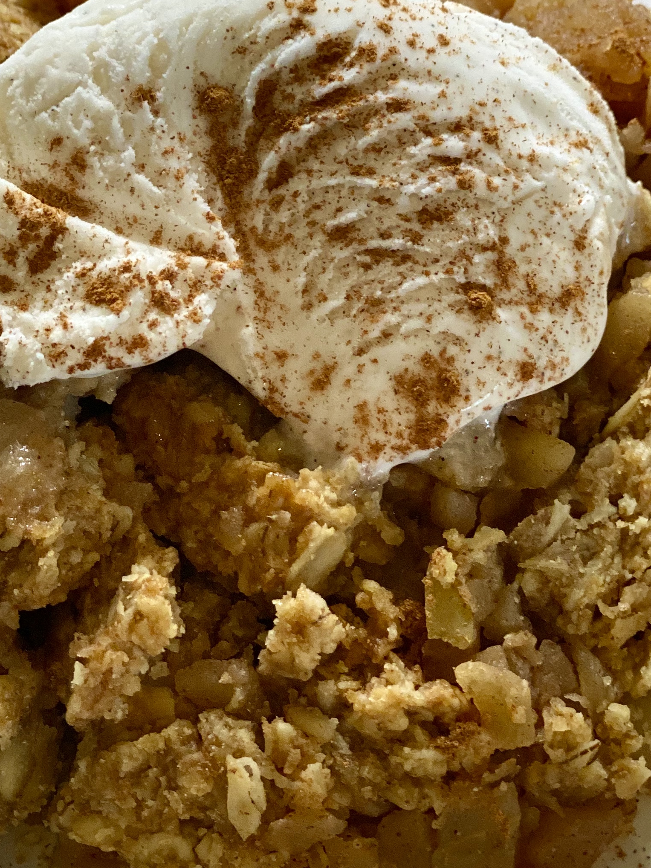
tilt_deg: -53.1
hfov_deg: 14.4
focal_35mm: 103
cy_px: 393
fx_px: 2583
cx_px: 290
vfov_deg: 19.1
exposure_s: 1/120
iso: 125
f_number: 2
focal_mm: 6
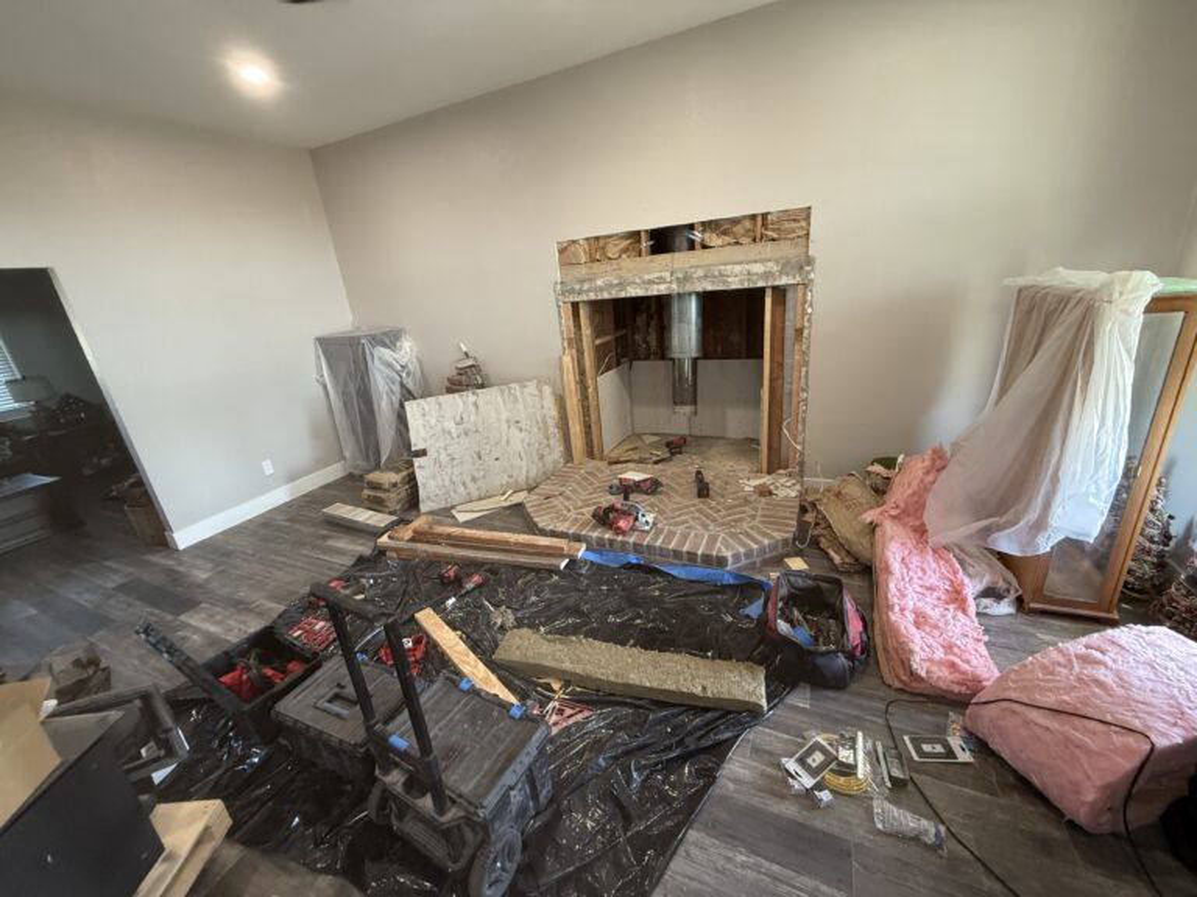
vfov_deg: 85.7
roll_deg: +5.4
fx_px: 484
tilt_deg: -19.5
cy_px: 448
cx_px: 598
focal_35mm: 14
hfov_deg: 102.1
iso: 320
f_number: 2.2
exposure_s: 1/60
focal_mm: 2.22
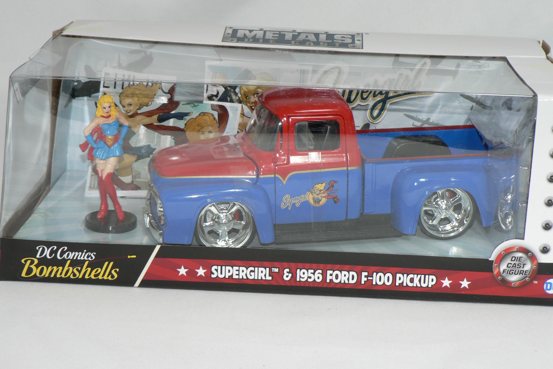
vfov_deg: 17.5
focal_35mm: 78
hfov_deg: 26.0
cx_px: 287
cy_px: 175
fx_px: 1198
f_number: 3.2
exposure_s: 1/60
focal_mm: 12
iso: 80
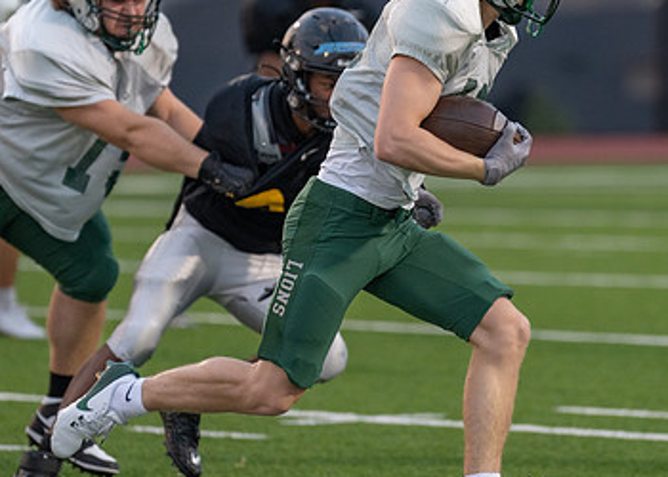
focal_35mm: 421
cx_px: 430
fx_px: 7987
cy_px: 164
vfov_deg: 3.4
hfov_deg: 4.8
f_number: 2.8
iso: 1250
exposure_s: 1/1250
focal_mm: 200
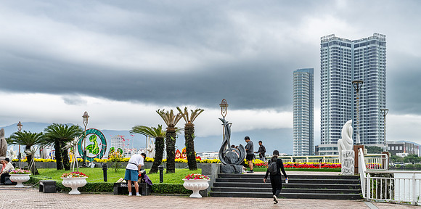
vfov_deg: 22.9
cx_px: 207
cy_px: 161
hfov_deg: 44.8
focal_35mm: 47
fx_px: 510
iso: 320
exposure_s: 1/320
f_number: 8
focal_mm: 38
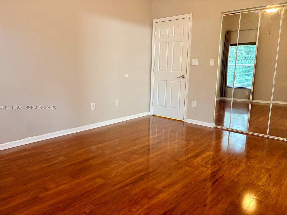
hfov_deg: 67.3
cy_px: 108
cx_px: 144
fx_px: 216
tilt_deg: -10.1
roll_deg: -0.4
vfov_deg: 53.1
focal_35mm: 26
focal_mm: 5.96
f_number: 1.6
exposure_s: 1/40
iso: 500
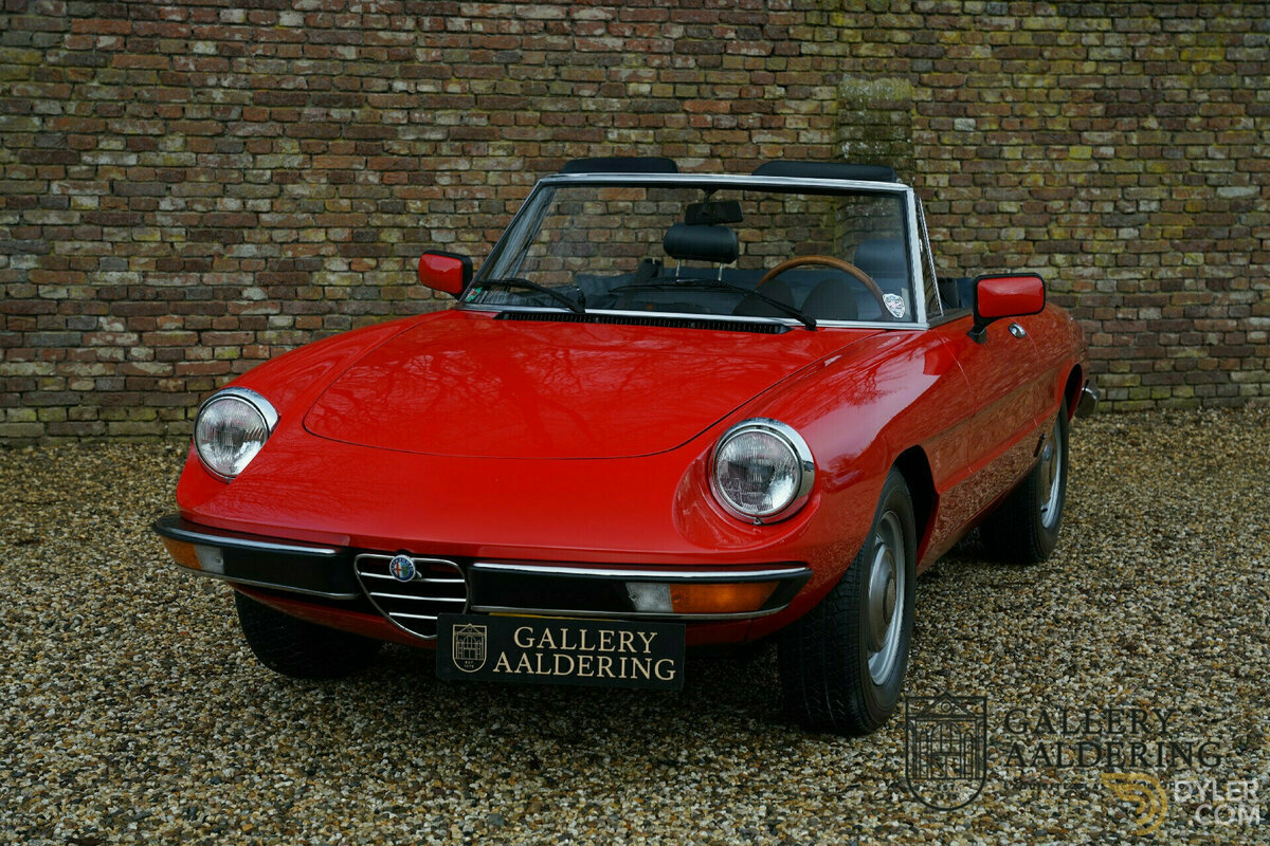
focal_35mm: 62
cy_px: 423
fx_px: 2187
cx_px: 635
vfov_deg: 21.9
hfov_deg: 32.4
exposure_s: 1/80
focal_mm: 62
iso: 160
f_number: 6.3
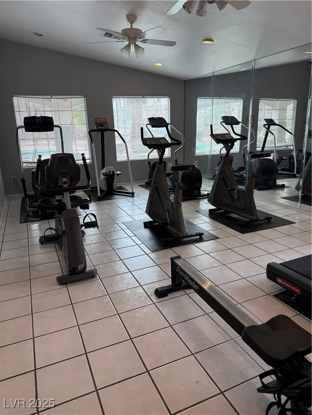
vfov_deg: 71.6
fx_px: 288
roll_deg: +1.9
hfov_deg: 56.8
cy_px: 208
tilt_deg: -14.6
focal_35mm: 24
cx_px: 156
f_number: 1.78
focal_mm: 6.76
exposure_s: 1/239
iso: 100
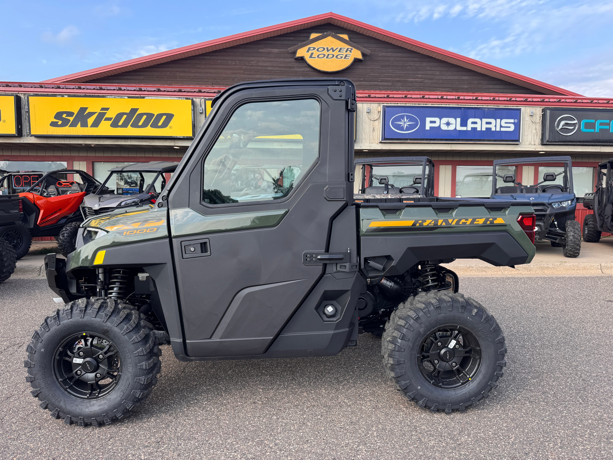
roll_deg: +0.1
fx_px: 425
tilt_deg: -5.3
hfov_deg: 71.6
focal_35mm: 24
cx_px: 306
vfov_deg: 56.8
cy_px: 230
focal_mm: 6.76
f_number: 1.78
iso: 80
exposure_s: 1/1059
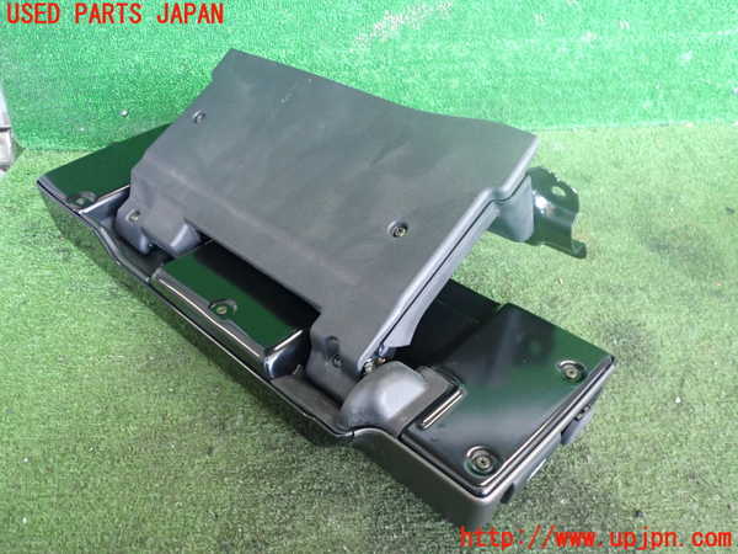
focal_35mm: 30
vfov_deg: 46.8
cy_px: 277
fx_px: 640
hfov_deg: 60.0
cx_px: 369
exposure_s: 1/80
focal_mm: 5.4
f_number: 2.3
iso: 640
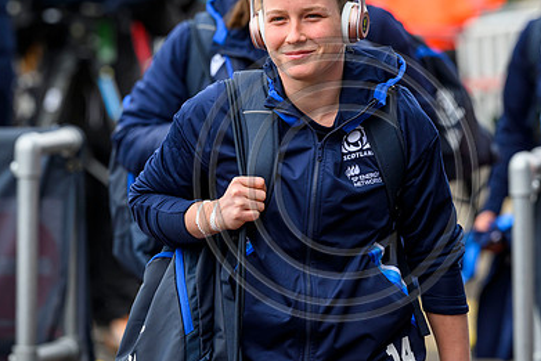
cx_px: 322
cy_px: 125
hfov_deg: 5.1
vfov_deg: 3.4
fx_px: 6118
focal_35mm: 407
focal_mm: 200
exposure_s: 1/640
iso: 500
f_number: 4
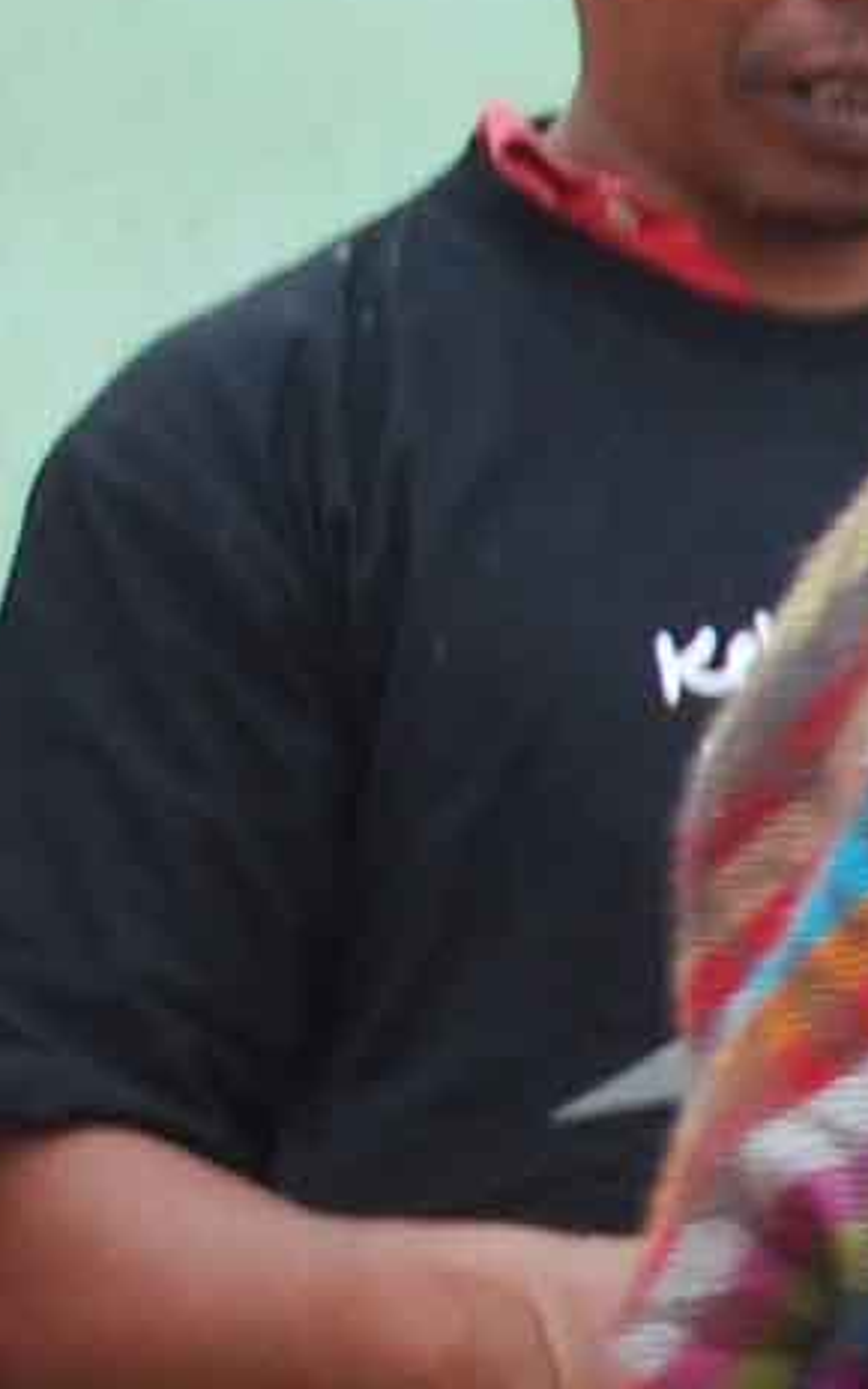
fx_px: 14014
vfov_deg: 5.7
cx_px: 3924
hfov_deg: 3.3
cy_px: 1105
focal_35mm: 370
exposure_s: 1/125
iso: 200
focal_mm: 29
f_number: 5.6
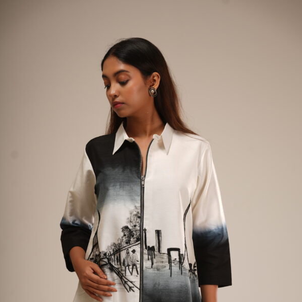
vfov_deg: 15.9
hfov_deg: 16.0
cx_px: 151
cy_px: 220
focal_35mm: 109
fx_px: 1076
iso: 50
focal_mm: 85
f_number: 4.5
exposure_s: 1/160
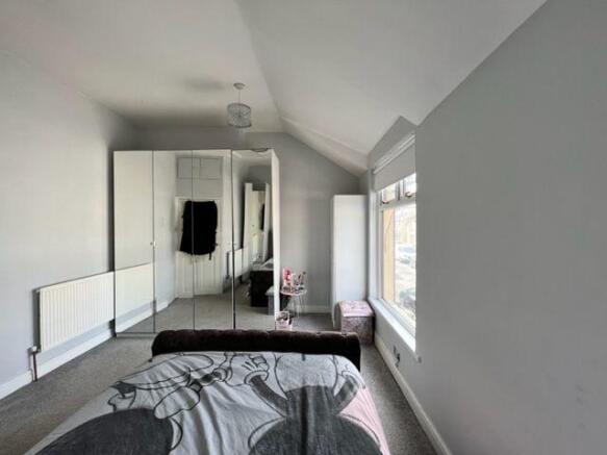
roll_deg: -0.3
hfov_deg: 106.2
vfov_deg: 89.9
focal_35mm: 13
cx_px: 304
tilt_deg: -1.2
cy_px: 228
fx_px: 228
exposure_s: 1/99
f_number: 1.8
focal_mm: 1.57
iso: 40
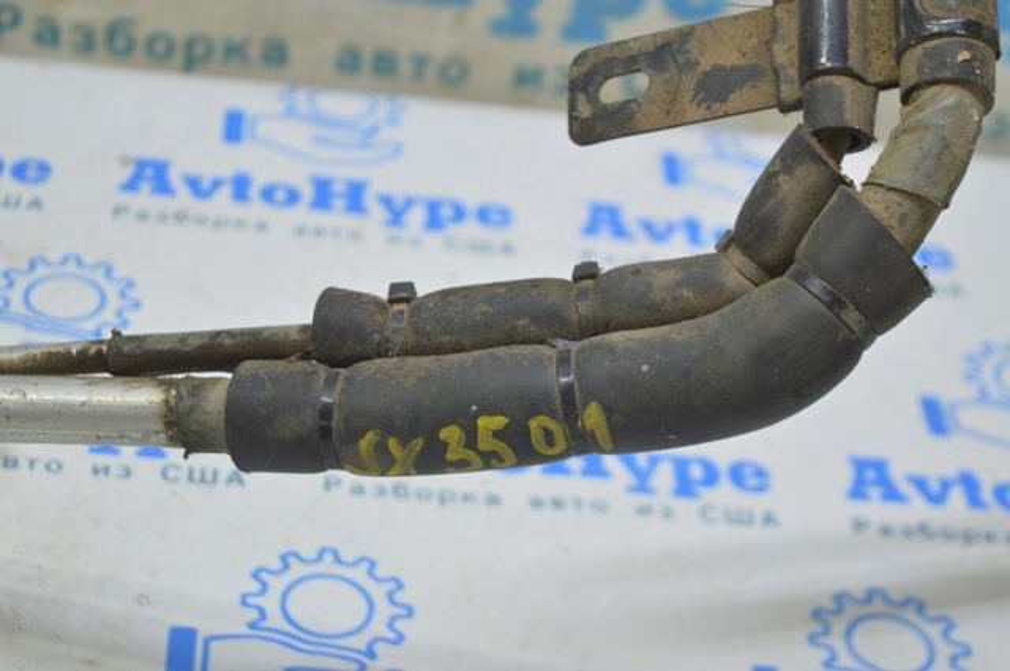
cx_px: 505
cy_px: 336
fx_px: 2312
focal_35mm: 82
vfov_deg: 16.5
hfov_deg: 24.6
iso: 400
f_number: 5.6
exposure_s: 1/20
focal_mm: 55
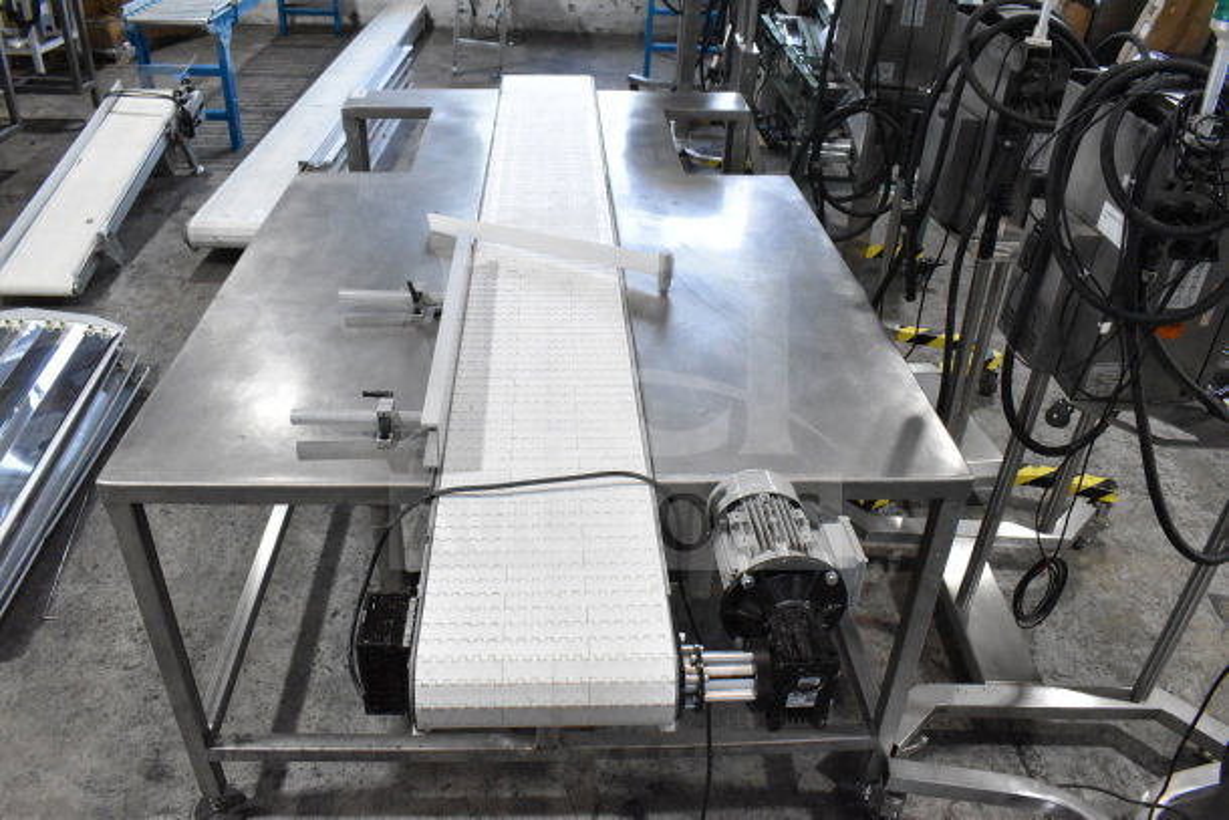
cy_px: 410
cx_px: 614
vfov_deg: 48.0
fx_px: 922
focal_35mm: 27
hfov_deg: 67.4
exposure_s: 1/400
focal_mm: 18
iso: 6400
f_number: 10
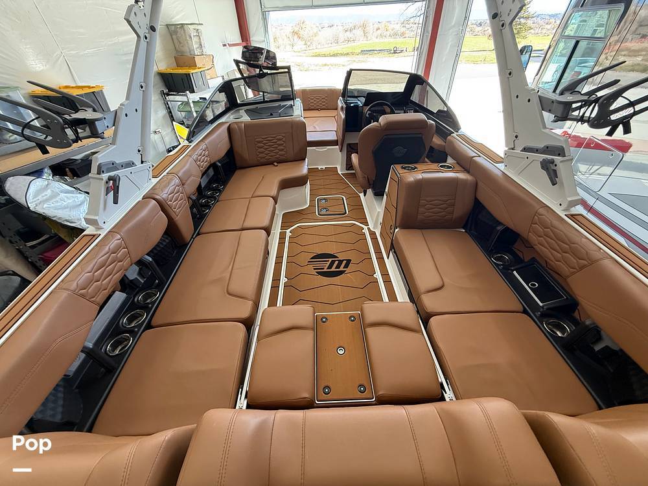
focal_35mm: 14
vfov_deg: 85.7
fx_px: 262
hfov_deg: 102.1
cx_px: 324
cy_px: 243
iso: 250
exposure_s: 1/120
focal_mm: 2.22
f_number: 2.2
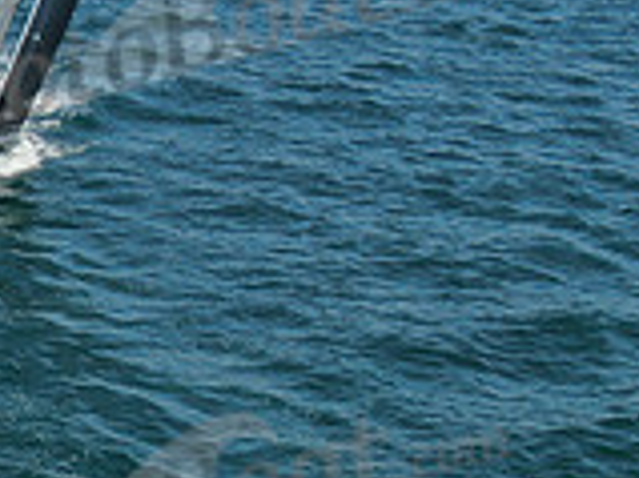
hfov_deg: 12.0
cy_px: 335
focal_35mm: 157
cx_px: -358
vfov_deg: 9.4
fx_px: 2896
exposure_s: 1/1000
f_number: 3.6
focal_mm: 7.39
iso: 100
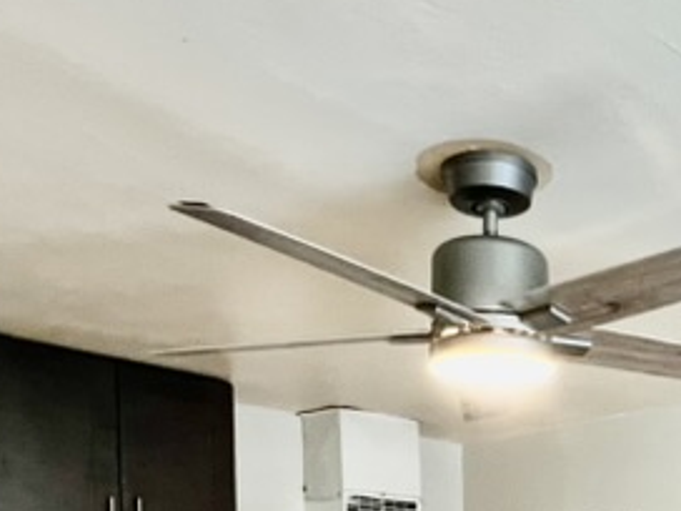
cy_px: 724
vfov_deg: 24.4
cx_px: 643
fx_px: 964
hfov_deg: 36.0
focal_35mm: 49
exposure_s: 1/60
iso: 320
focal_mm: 1.57
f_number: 1.8
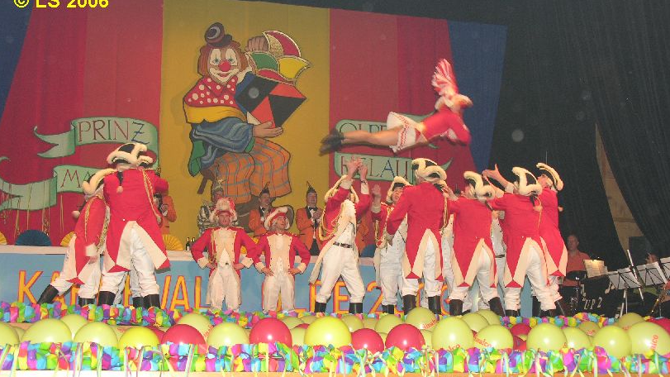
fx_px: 977
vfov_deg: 21.8
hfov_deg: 37.9
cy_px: 226
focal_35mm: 55
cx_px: 336
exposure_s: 1/60.1
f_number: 3.1
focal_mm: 12.7
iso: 100
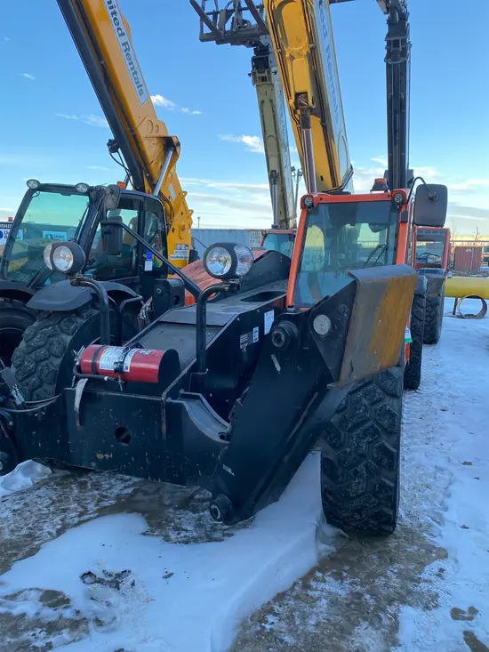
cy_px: 326
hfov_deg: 53.1
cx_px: 244
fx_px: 490
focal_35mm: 26
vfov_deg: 67.3
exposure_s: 1/121
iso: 32
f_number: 1.8
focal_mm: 4.25
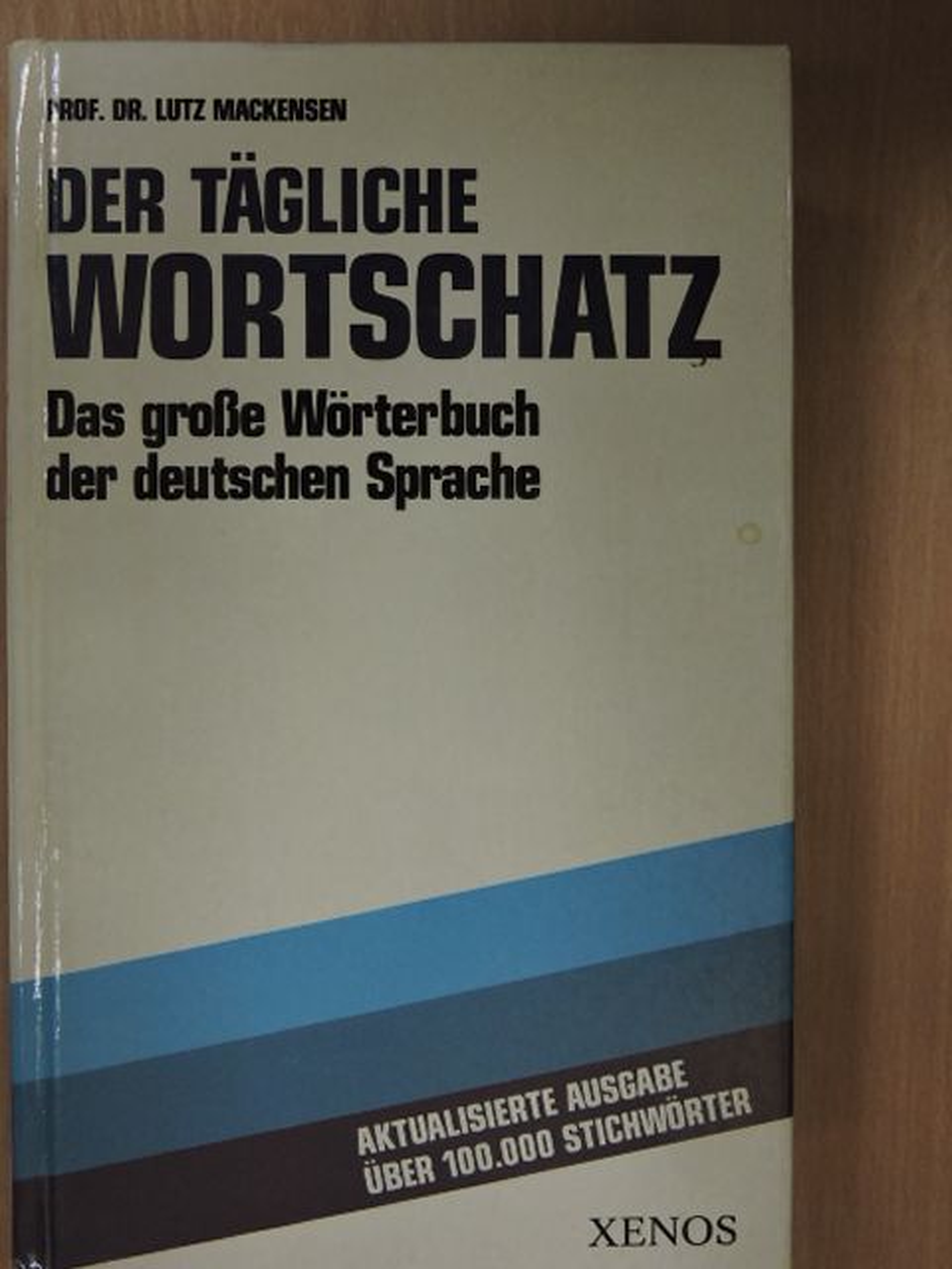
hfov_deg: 32.2
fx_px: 1650
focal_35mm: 45
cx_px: 476
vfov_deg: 42.1
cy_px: 634
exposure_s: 1/60
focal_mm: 8.1
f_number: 4
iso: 400
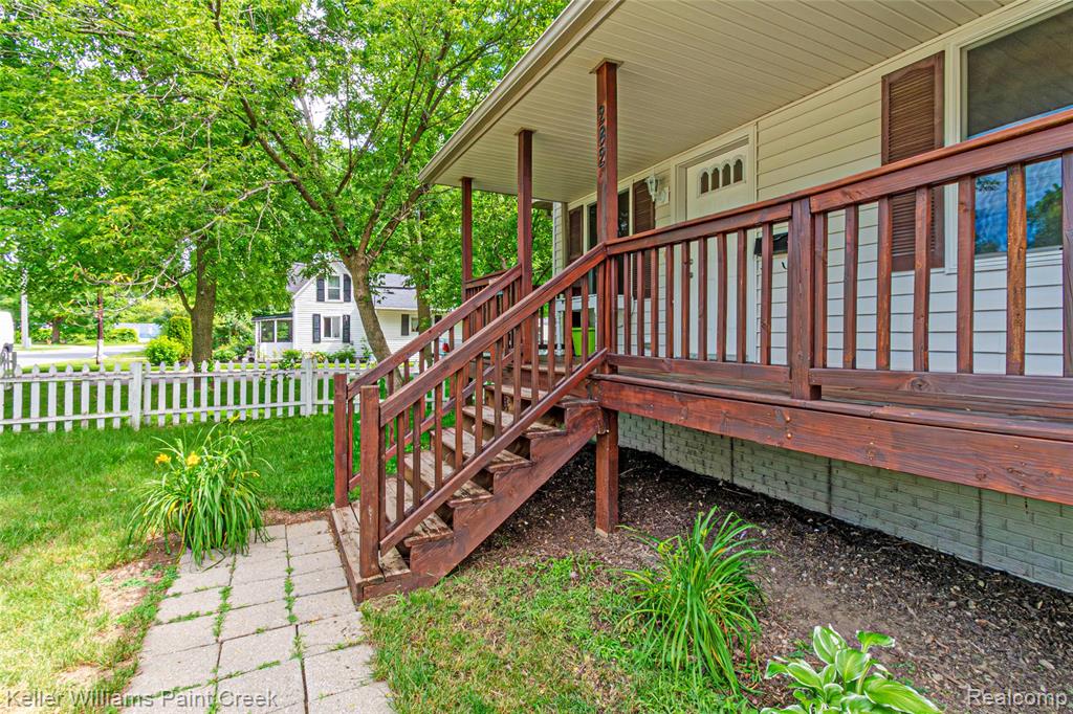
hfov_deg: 100.4
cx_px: 536
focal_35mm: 15
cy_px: 357
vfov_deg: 77.3
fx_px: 447
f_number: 18
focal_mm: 10
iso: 1000
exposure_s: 1/100
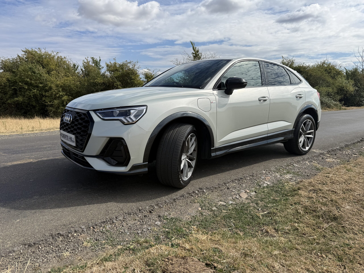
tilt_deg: -10.4
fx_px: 252
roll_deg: +1.7
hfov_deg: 71.6
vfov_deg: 56.8
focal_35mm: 24
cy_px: 136
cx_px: 182
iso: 80
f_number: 1.78
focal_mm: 6.76
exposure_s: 1/6173
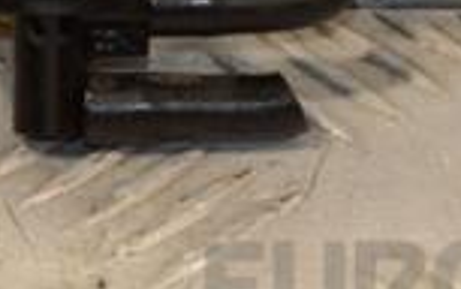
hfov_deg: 3.3
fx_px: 7911
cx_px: 148
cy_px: -114
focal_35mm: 629
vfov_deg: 2.1
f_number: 6.3
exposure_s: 1/200
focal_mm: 105
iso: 800
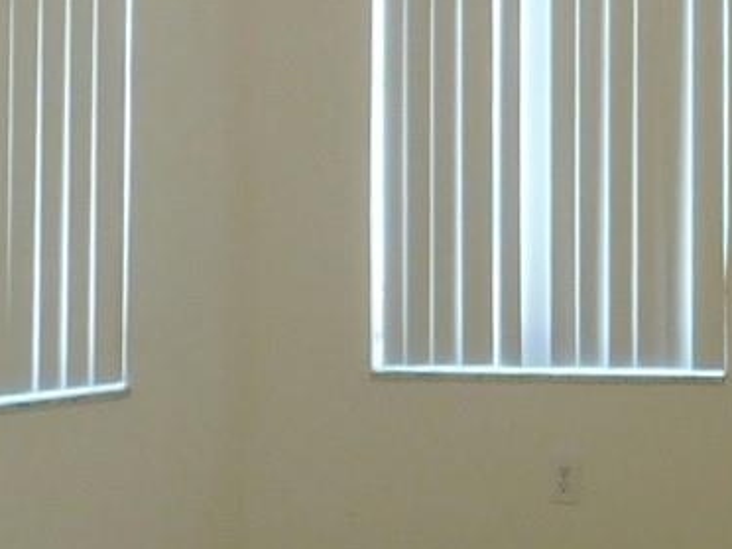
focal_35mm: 99
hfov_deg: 19.1
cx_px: 785
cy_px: -55
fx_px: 2093
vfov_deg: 14.6
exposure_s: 1/30
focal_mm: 4
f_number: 3
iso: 180
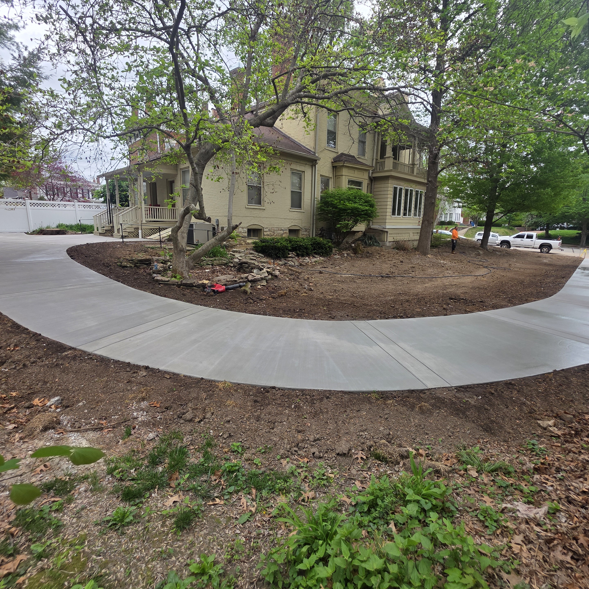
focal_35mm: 16
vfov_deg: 87.4
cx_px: 295
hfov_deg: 87.4
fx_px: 308
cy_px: 284
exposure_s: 1/262
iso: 40
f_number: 1.9
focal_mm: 2.2
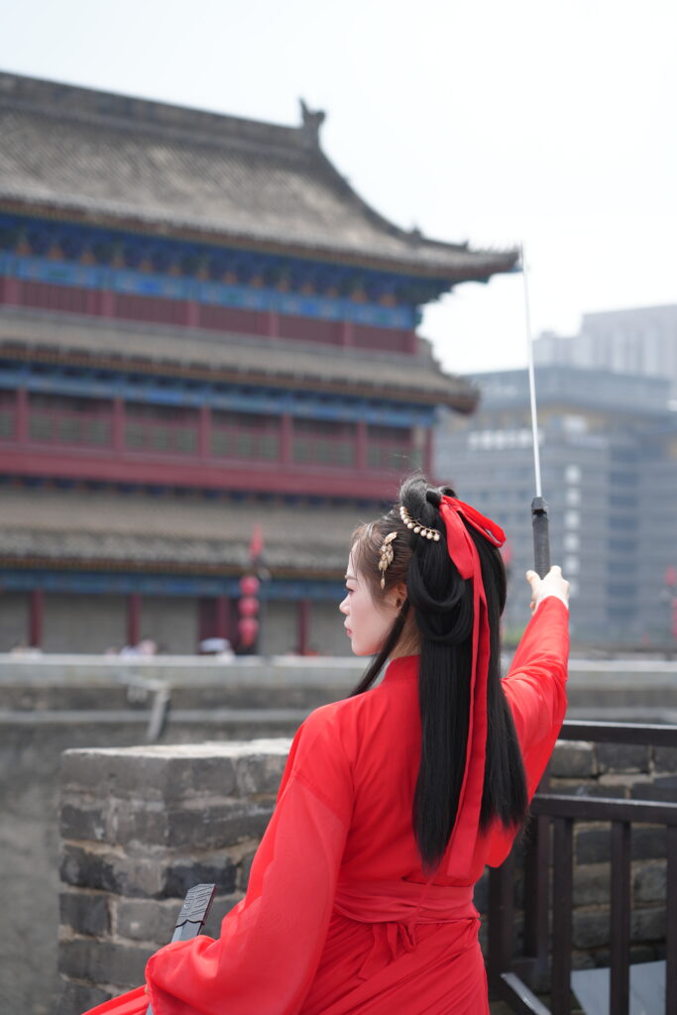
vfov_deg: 24.2
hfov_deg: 16.3
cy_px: 508
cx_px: 338
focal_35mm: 84
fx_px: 2369
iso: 100
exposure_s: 1/400
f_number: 4.5
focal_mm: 84
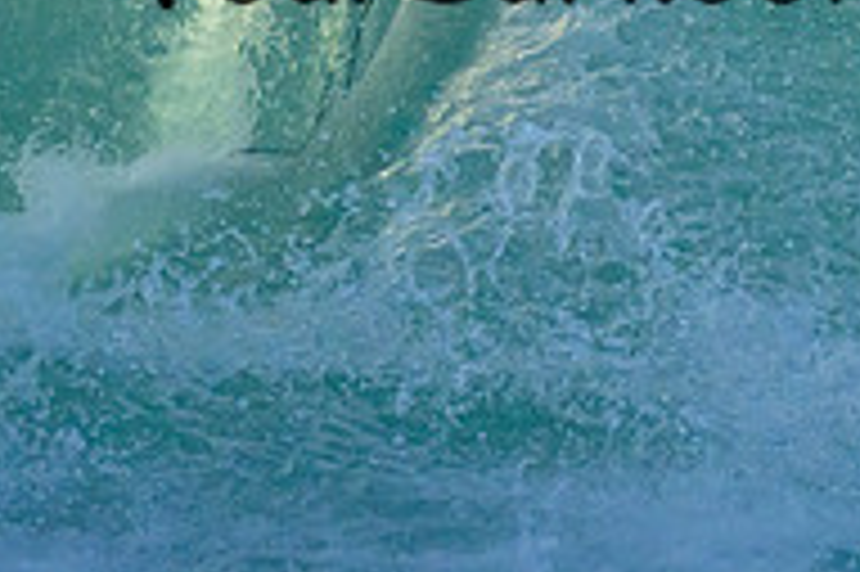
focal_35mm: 3310
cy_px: -395
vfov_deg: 0.4
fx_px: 79002
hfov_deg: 0.6
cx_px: 724
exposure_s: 1/1600
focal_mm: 800
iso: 2200
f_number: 11
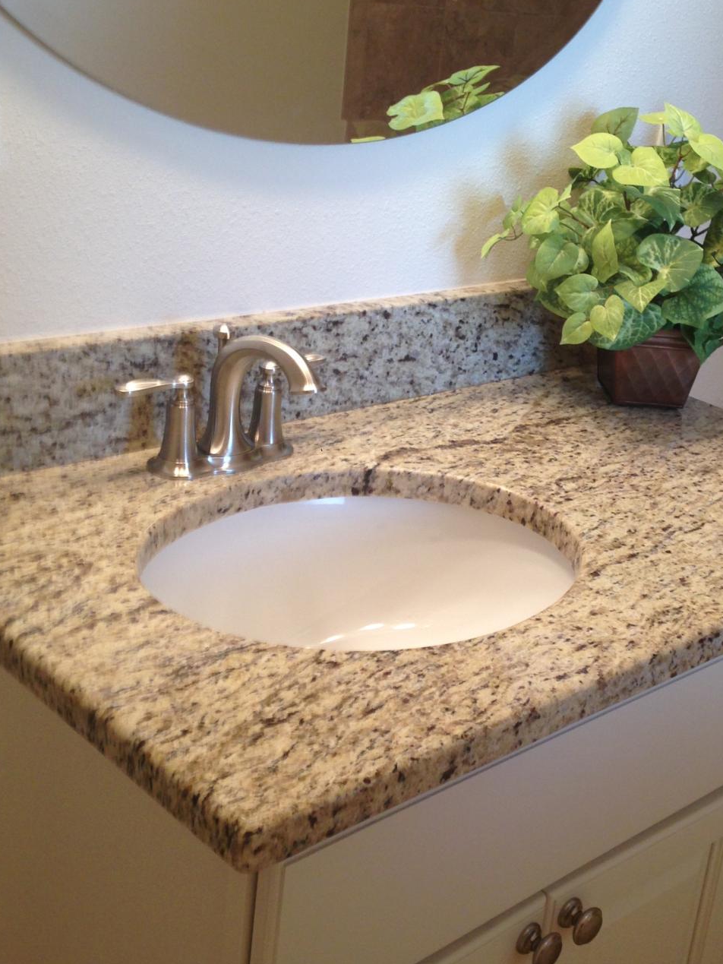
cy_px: 486
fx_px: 1448
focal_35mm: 52
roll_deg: -7.2
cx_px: 468
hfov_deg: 27.9
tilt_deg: -19.9
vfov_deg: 36.8
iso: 50
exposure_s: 1/24
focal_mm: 4.12
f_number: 2.4
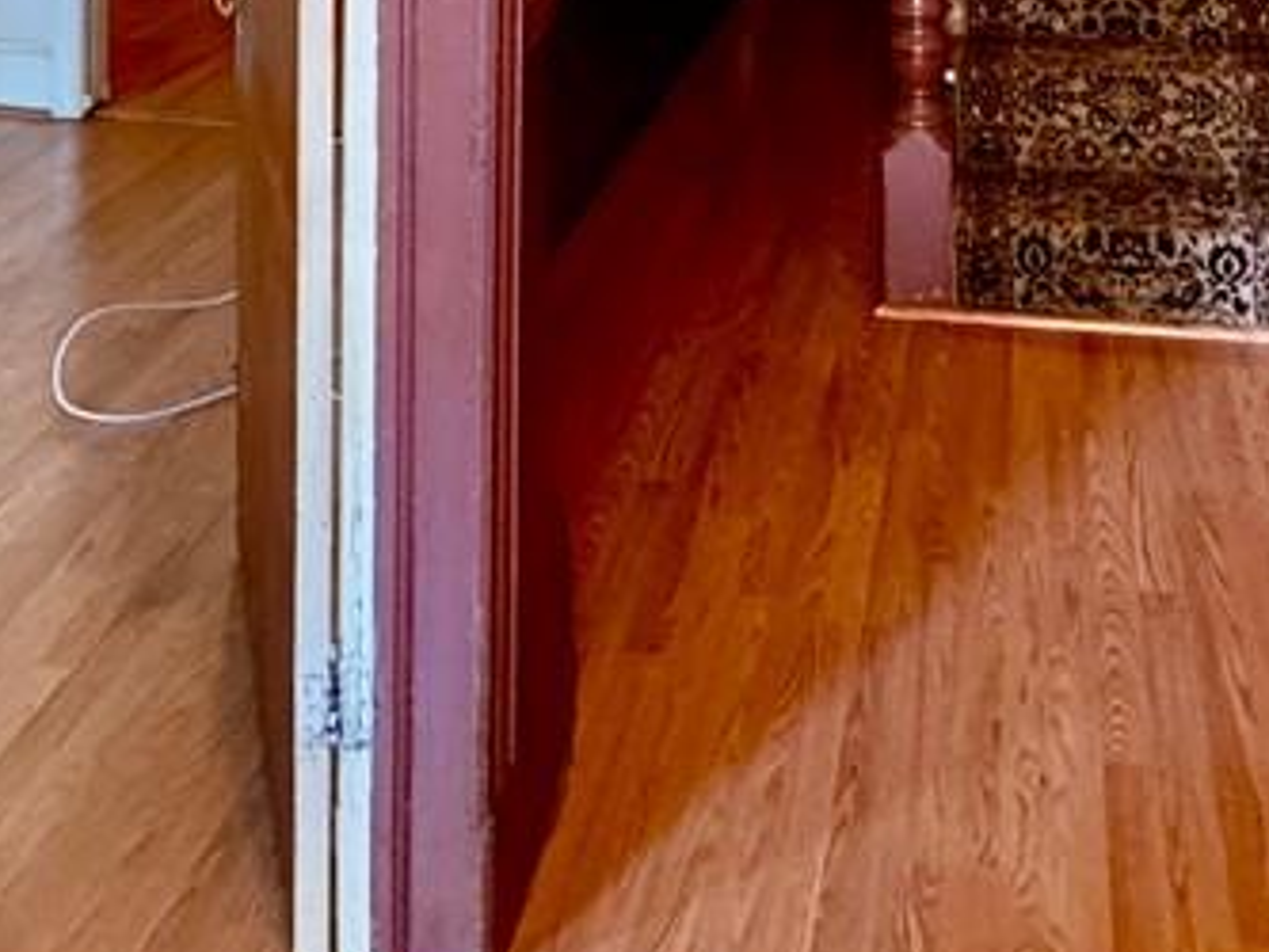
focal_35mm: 43
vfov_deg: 26.5
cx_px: 831
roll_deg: -1.3
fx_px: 1577
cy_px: -392
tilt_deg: -2.2
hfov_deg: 43.3
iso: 1000
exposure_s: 1/60
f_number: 2.2
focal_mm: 2.22
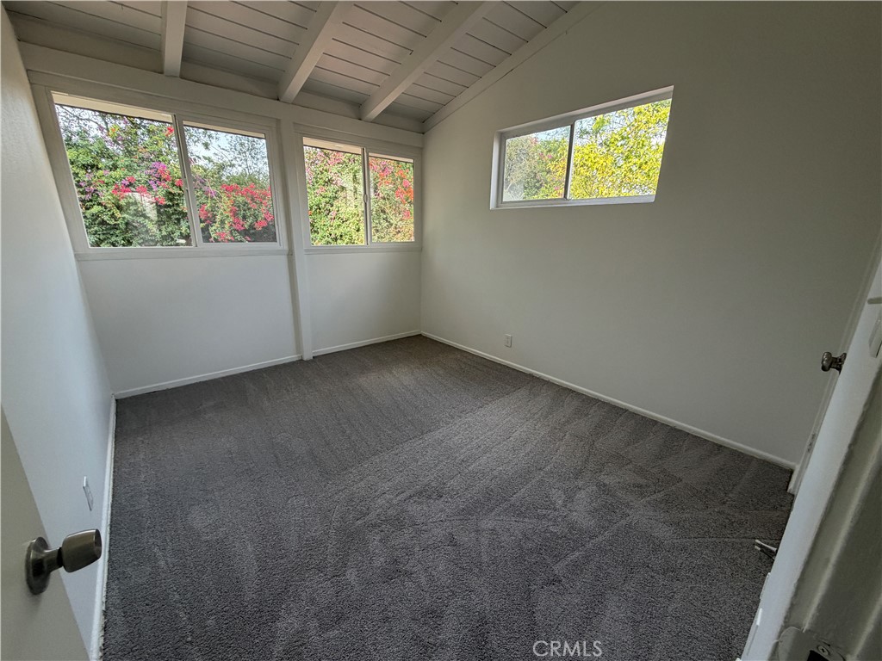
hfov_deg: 102.1
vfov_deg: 85.7
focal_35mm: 14
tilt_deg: -16.0
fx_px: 357
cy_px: 330
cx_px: 441
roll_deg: -0.2
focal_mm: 2.22
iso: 160
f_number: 2.2
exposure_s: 1/121
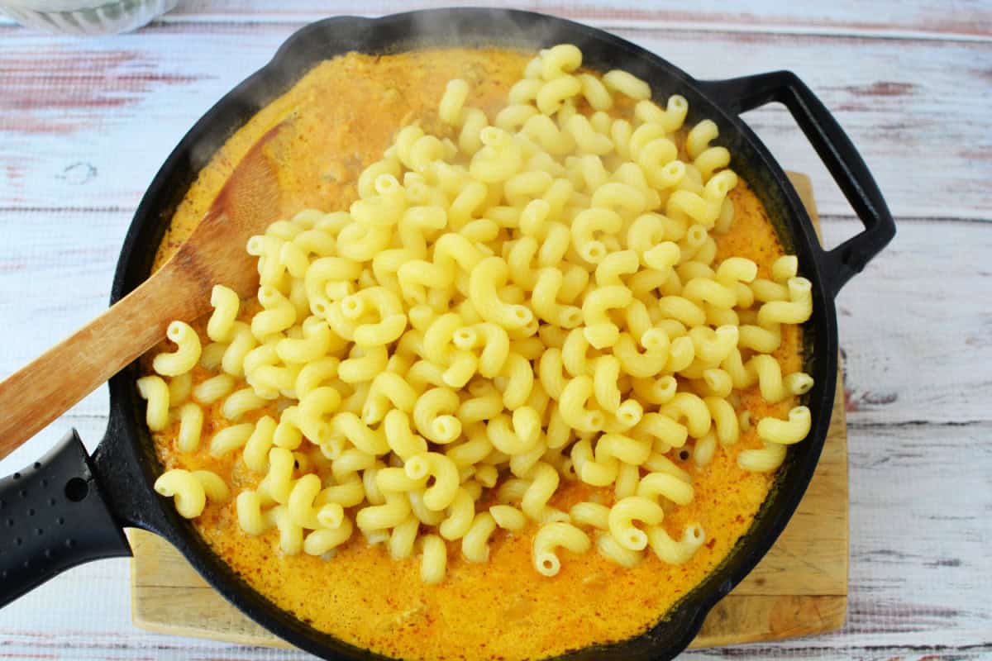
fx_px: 1447
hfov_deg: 37.9
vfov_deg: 25.8
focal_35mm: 52
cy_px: 330
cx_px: 496
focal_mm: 35
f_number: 4
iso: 720
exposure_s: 1/60
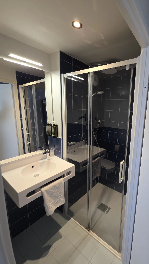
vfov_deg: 103.0
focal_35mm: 15
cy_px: 129
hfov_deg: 68.0
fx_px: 105
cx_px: 103
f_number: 1.9
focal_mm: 2.2
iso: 160
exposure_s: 1/100
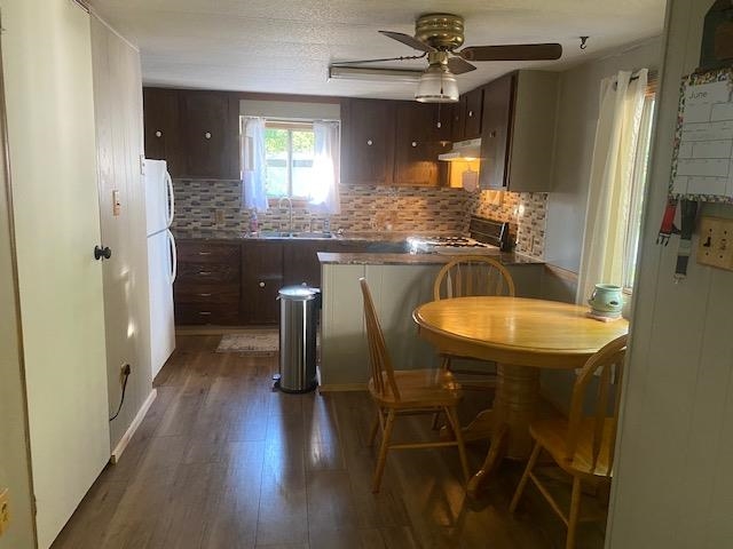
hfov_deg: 67.3
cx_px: 366
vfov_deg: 53.1
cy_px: 274
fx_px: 551
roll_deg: -0.2
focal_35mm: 26
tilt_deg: -9.2
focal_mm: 4.25
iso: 400
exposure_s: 1/60
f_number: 1.8
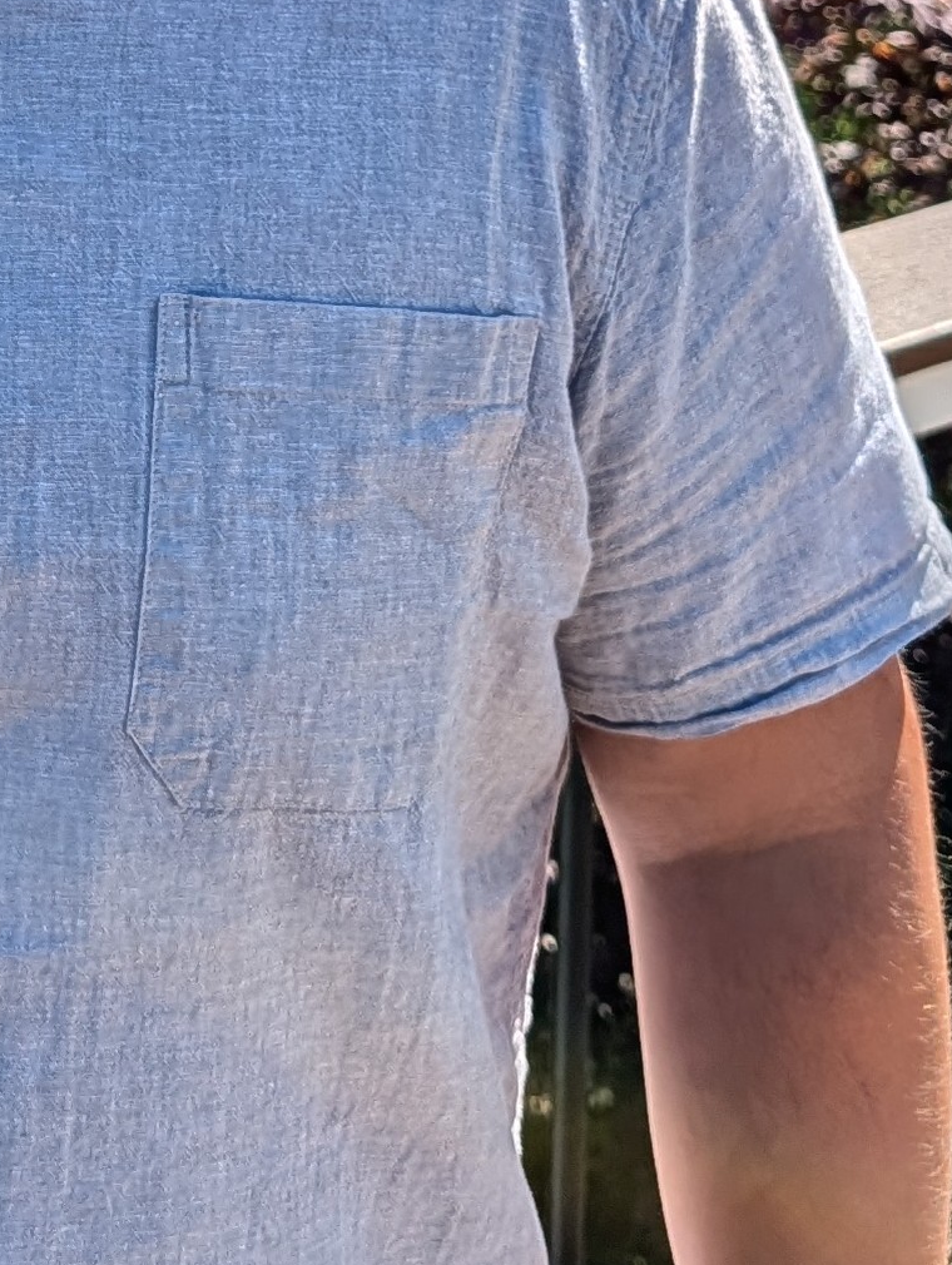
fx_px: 2269
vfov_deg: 27.9
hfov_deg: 22.6
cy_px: -182
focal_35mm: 62
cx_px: -39
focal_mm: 6.9
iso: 20
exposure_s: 1/1517
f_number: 1.68
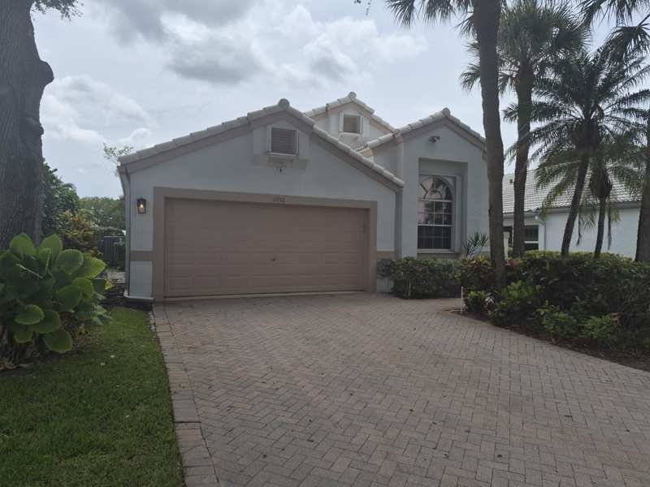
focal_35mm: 23
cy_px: 244
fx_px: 432
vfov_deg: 58.9
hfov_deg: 73.9
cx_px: 325
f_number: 1.8
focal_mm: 5.4
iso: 80
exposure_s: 1/7152
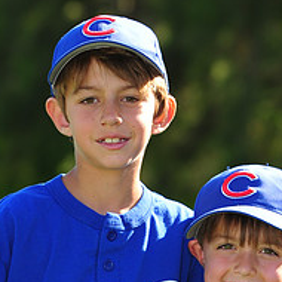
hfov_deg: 3.4
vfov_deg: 3.4
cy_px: 328
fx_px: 4774
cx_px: 157
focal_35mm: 518
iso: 200
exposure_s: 1/200
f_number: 6.3
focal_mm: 200
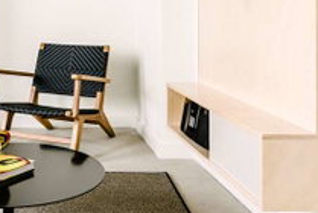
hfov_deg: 34.8
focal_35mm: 55
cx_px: 54
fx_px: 487
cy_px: 33
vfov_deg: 24.2
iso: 250
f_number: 8
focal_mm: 24
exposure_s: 1/20
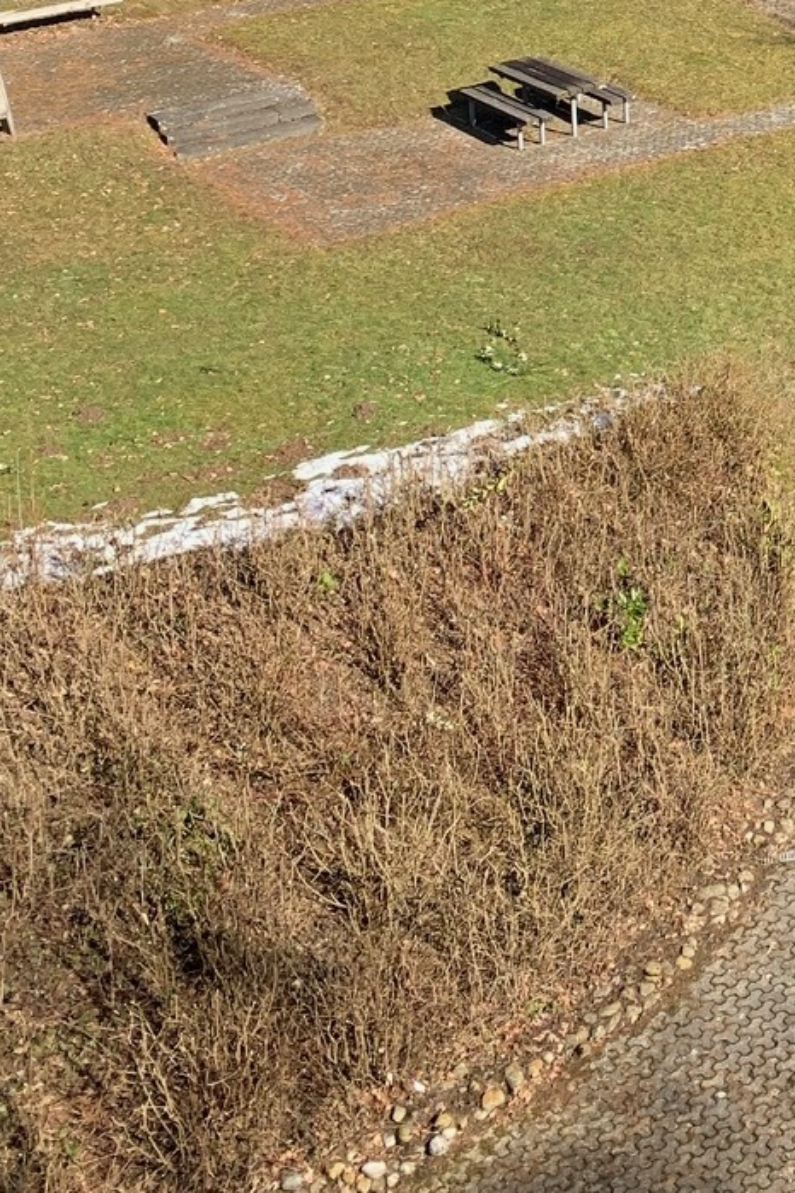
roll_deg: +0.8
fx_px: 2584
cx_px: 1257
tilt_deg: -8.3
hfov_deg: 15.8
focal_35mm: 78
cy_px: -276
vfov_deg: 23.5
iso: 25
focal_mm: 4.25
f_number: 1.8
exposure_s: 1/1149
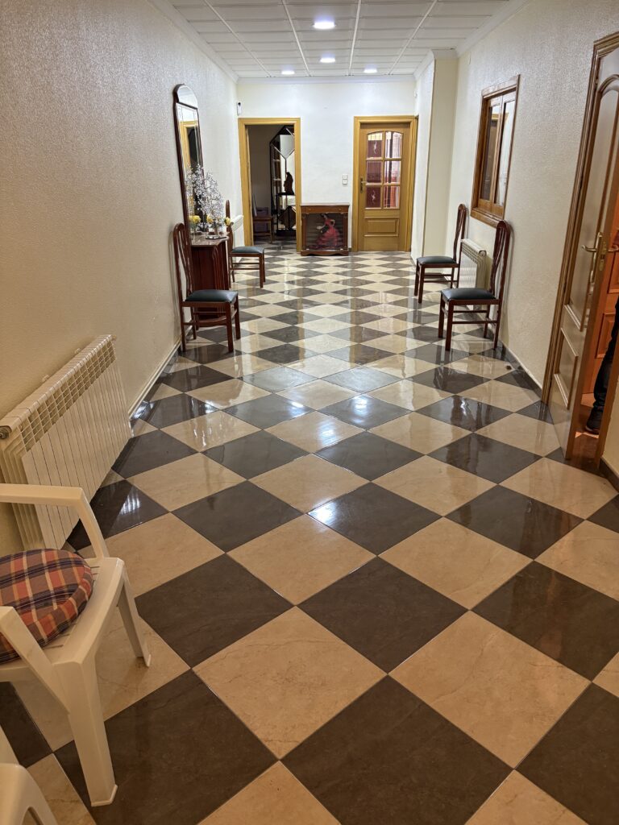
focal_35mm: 26
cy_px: 412
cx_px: 310
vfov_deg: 67.3
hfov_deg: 53.1
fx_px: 620
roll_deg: +1.0
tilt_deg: -22.4
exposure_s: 1/50
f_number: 1.6
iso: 160
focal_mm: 5.96
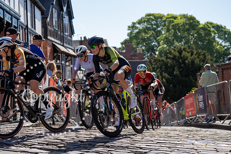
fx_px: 449
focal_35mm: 70
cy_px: 77
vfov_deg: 19.5
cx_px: 116
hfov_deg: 28.8
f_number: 3.5
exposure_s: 1/1000
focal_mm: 70
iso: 100
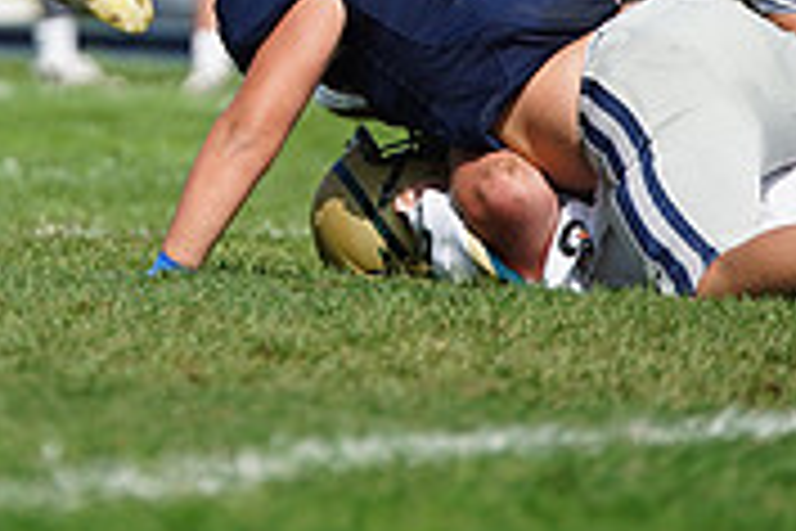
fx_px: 21734
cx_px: -9
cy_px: -304
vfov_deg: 1.4
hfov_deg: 2.1
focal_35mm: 983
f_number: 2.8
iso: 500
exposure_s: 1/8000
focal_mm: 300
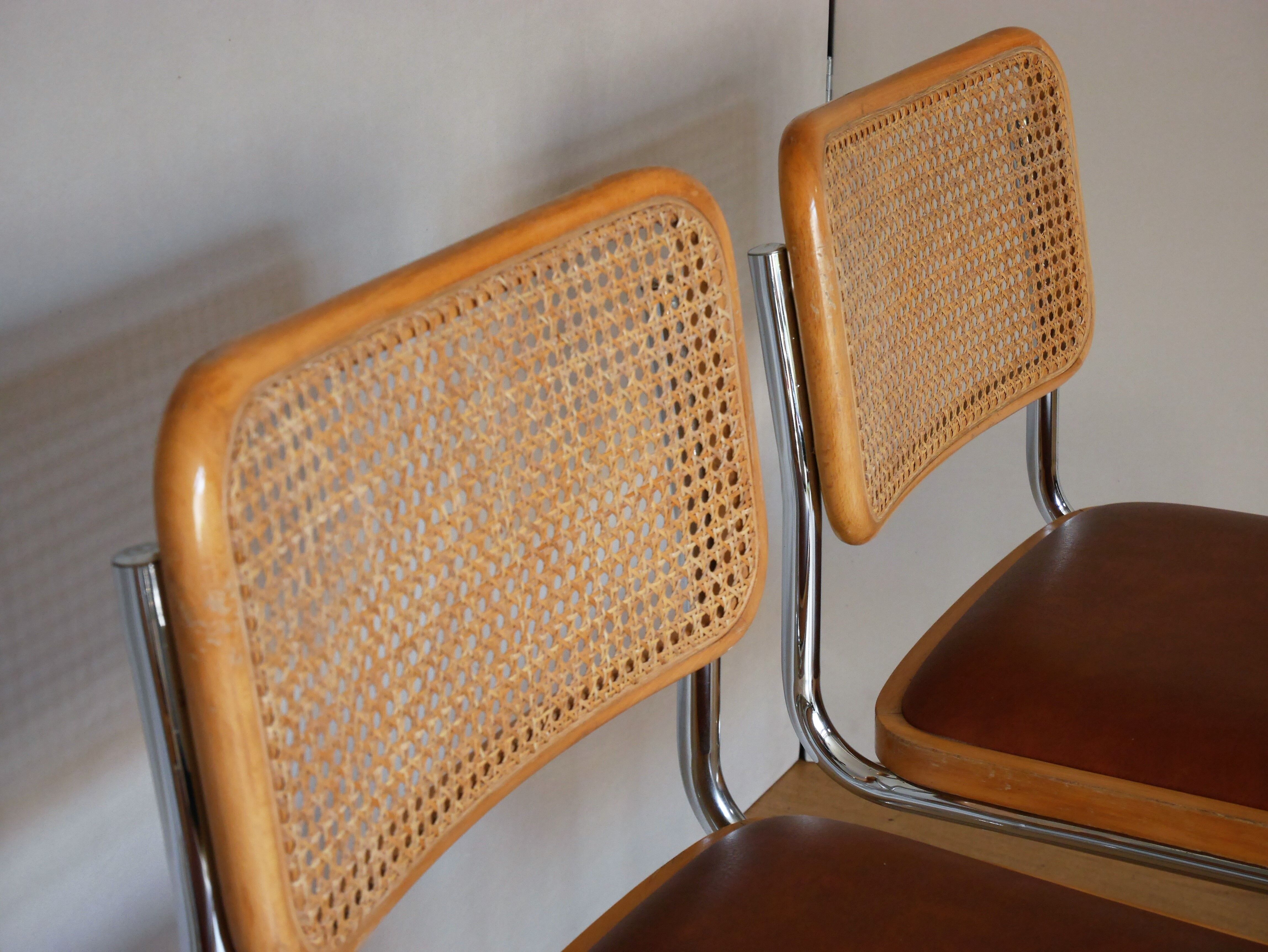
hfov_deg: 30.3
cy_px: 476
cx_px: 634
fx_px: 2345
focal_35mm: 64
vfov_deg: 22.9
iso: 1000
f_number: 5.6
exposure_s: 1/80
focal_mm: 32
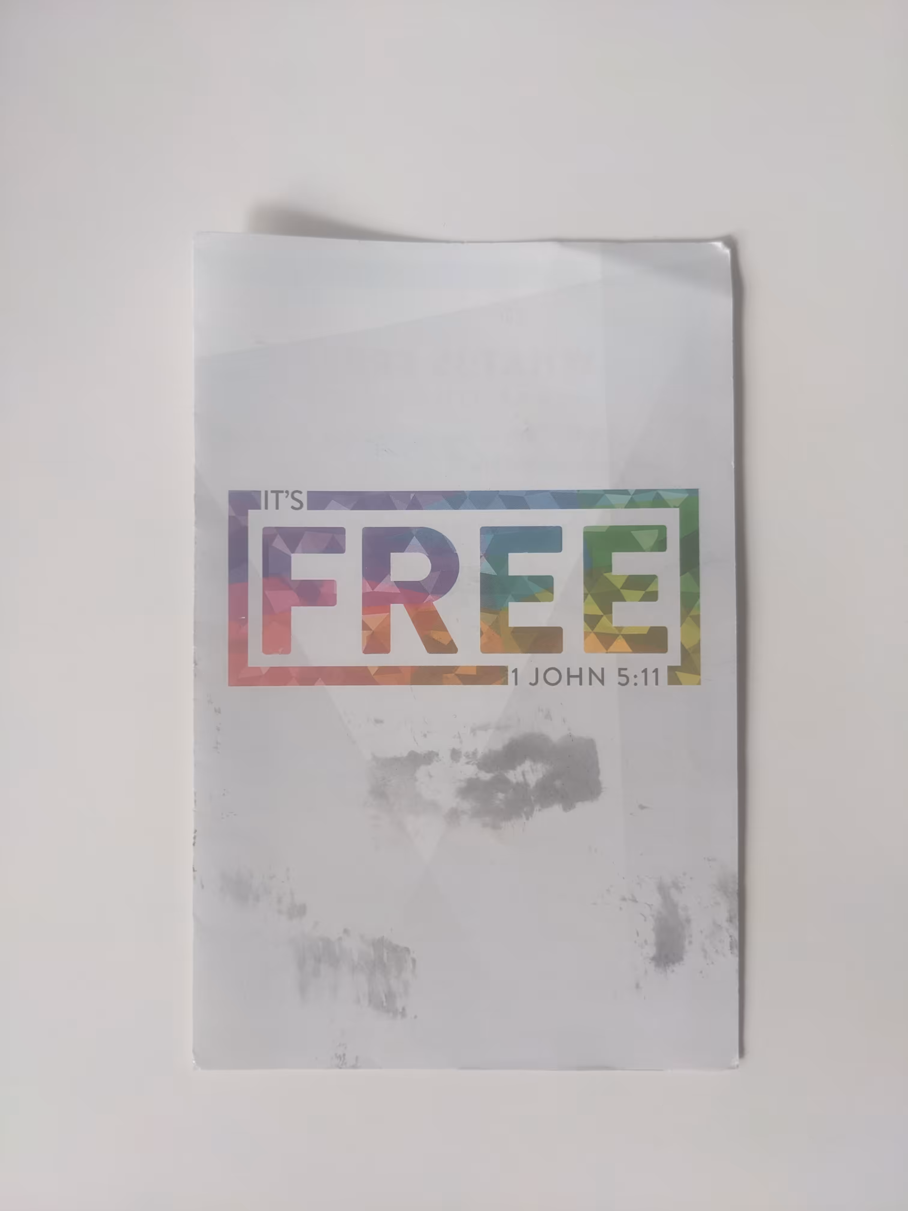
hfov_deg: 51.4
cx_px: 454
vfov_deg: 65.3
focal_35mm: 27
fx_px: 944
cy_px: 606
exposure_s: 1/40
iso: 74
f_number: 1.73
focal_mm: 4.38
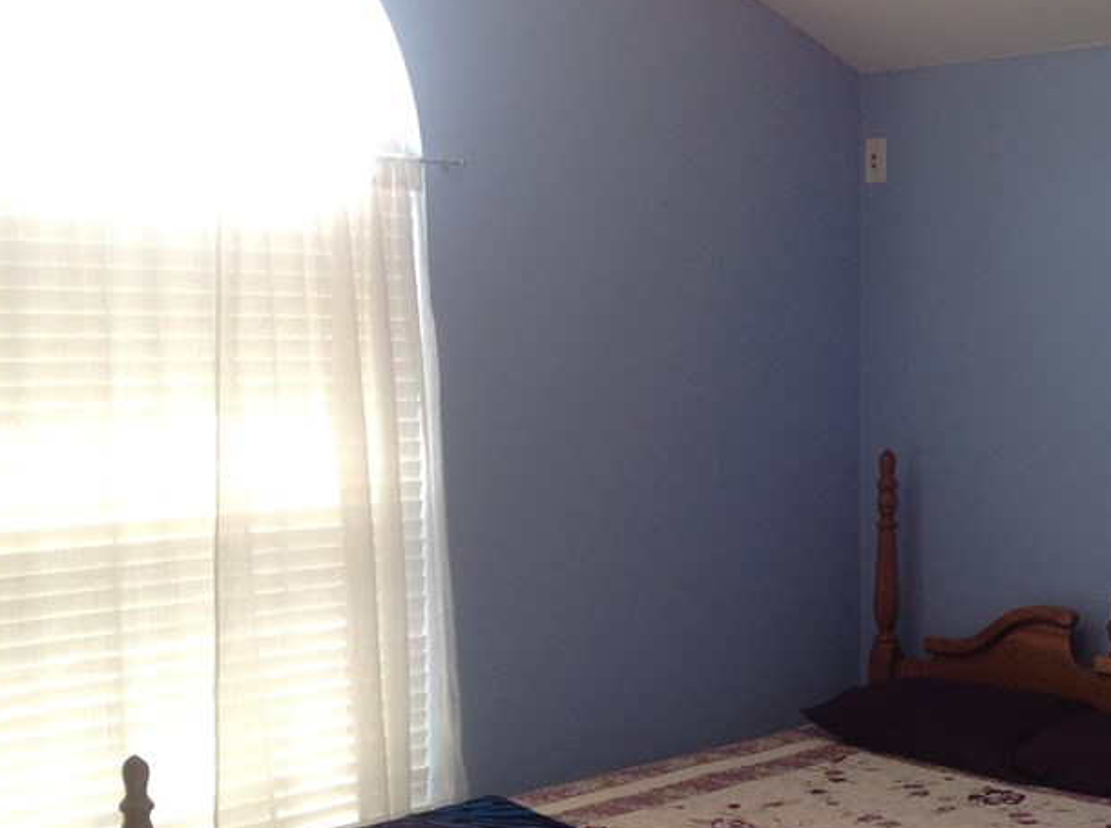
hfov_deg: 32.0
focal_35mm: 59
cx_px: 859
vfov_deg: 24.6
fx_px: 1890
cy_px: 545
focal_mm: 4.28
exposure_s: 1/60
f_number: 2.4
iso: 64
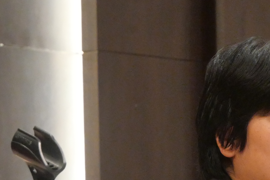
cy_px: 208
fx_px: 1935
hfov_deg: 7.9
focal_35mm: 258
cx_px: 291
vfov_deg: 5.3
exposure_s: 1/50
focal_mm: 46
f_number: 5.6
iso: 3200
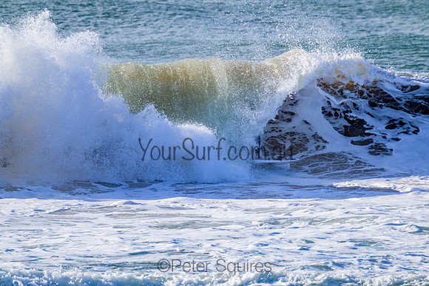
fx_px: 9535
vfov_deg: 1.7
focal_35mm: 800
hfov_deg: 2.6
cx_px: 214
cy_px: 143
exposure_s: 1/2000
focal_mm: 800
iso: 1250
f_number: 11
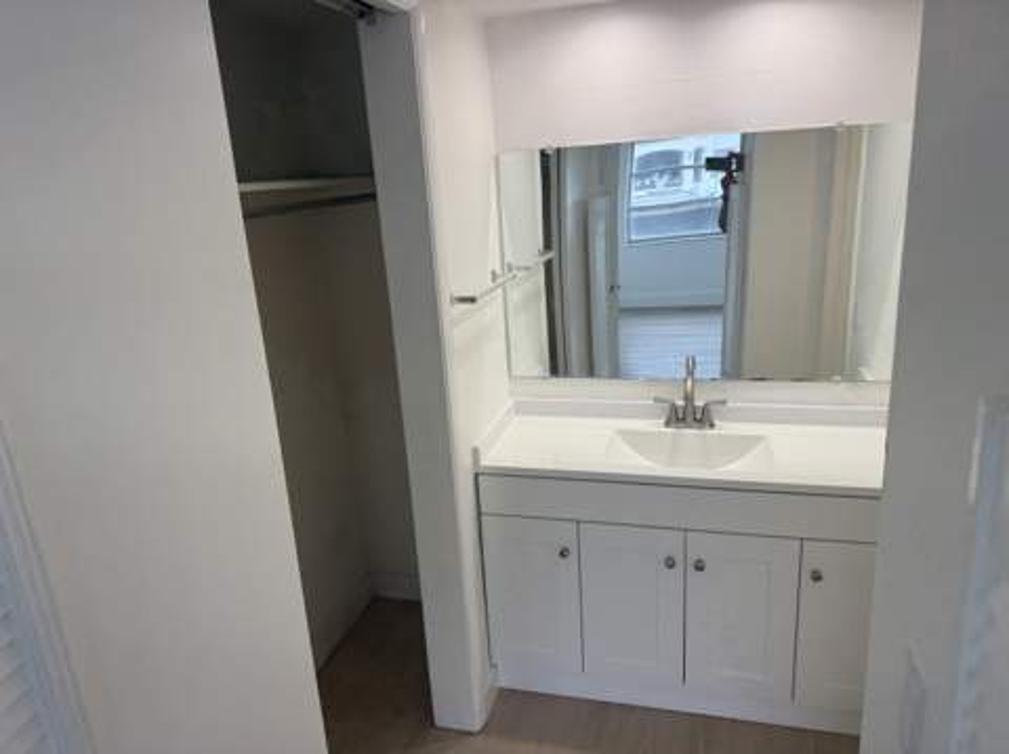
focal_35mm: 24
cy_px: 377
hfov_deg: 71.7
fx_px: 699
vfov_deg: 56.7
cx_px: 504
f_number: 1.78
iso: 64
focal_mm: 6.76
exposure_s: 1/271
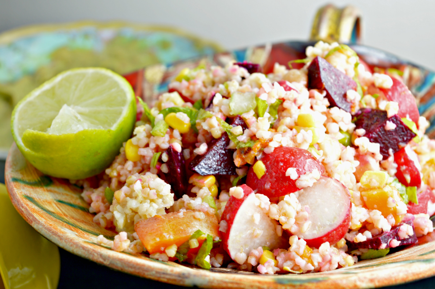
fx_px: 996
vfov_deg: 16.5
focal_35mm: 82
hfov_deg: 24.6
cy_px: 144
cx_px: 218
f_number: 5.6
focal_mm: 55
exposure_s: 1/20
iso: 100
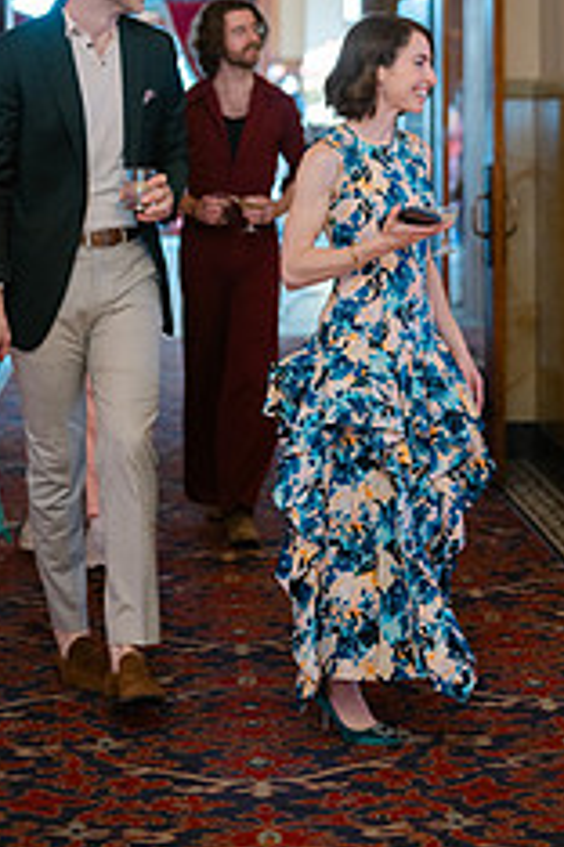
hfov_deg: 14.2
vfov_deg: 20.7
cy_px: 58
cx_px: 340
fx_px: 2256
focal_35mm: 96
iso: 320
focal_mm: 50
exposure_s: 1/125
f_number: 2
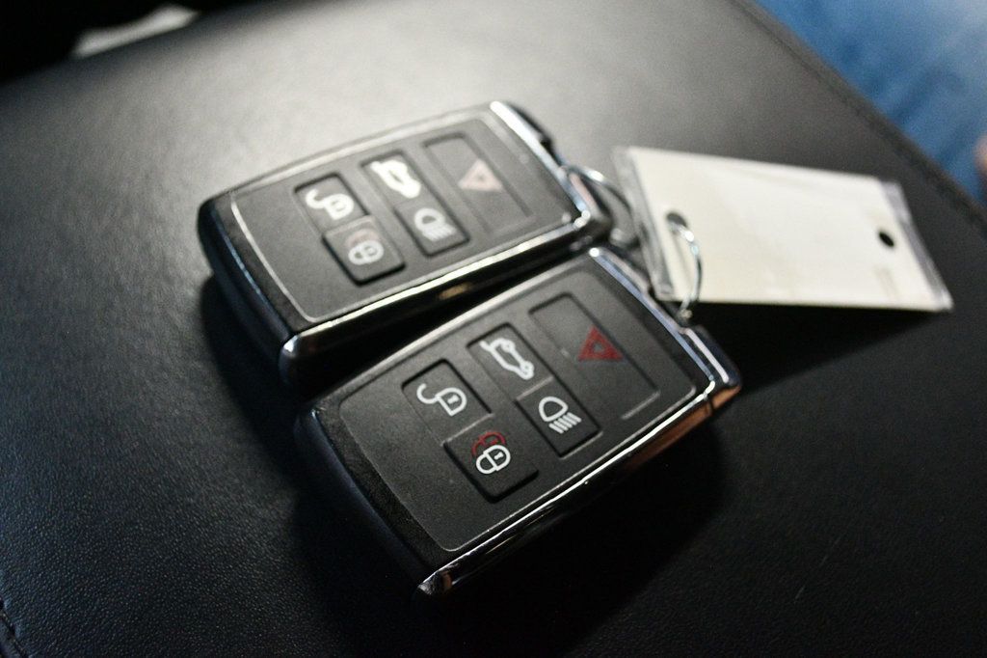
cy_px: 329
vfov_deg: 31.9
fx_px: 1151
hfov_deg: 46.4
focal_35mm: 42
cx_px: 494
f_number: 4.5
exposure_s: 1/60
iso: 6400
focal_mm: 28
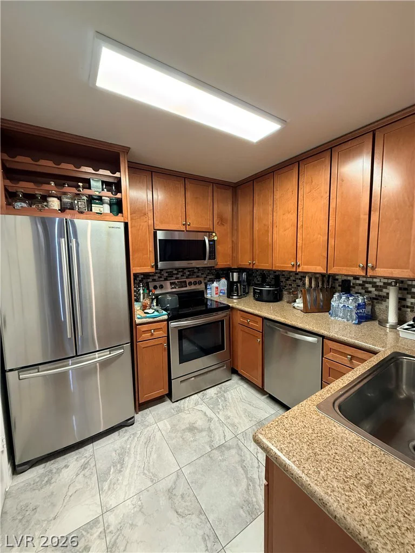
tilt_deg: -5.3
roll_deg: +2.4
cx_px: 208
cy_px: 276
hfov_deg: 85.7
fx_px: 224
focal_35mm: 14
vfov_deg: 102.1
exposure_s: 1/60
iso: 320
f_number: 2.2
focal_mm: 2.22
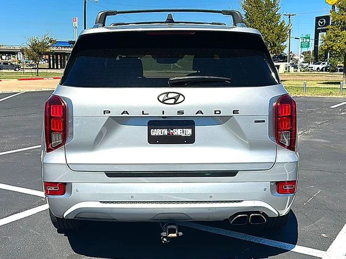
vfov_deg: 37.7
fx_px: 380
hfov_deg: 49.0
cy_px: 130
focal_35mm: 38
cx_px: 172
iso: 80
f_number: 1.78
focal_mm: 6.86
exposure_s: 1/8333
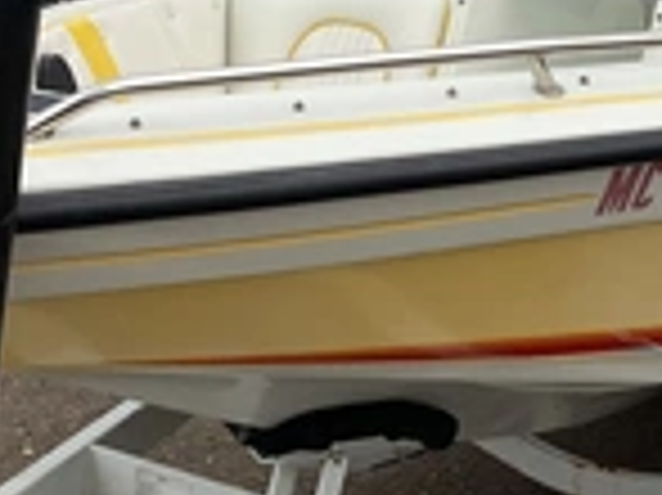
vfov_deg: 18.5
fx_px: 1510
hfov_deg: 24.3
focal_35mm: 79
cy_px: 112
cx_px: 531
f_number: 1.8
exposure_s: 1/1490
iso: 25
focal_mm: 3
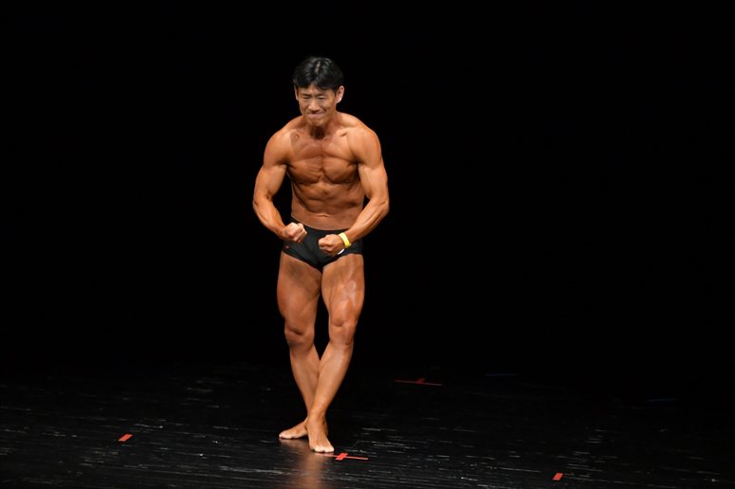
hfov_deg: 7.2
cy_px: 244
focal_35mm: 285
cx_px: 368
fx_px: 5816
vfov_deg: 4.8
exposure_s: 1/400
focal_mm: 190
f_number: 5.6
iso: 3200
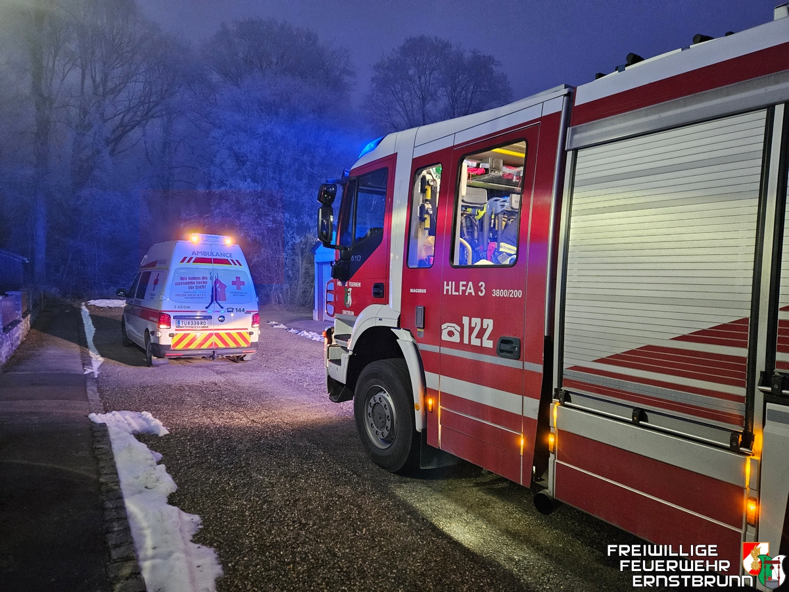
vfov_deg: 58.9
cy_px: 296
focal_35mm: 23
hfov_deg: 73.9
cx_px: 394
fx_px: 524
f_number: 1.8
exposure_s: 1/25
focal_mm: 5.4
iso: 640
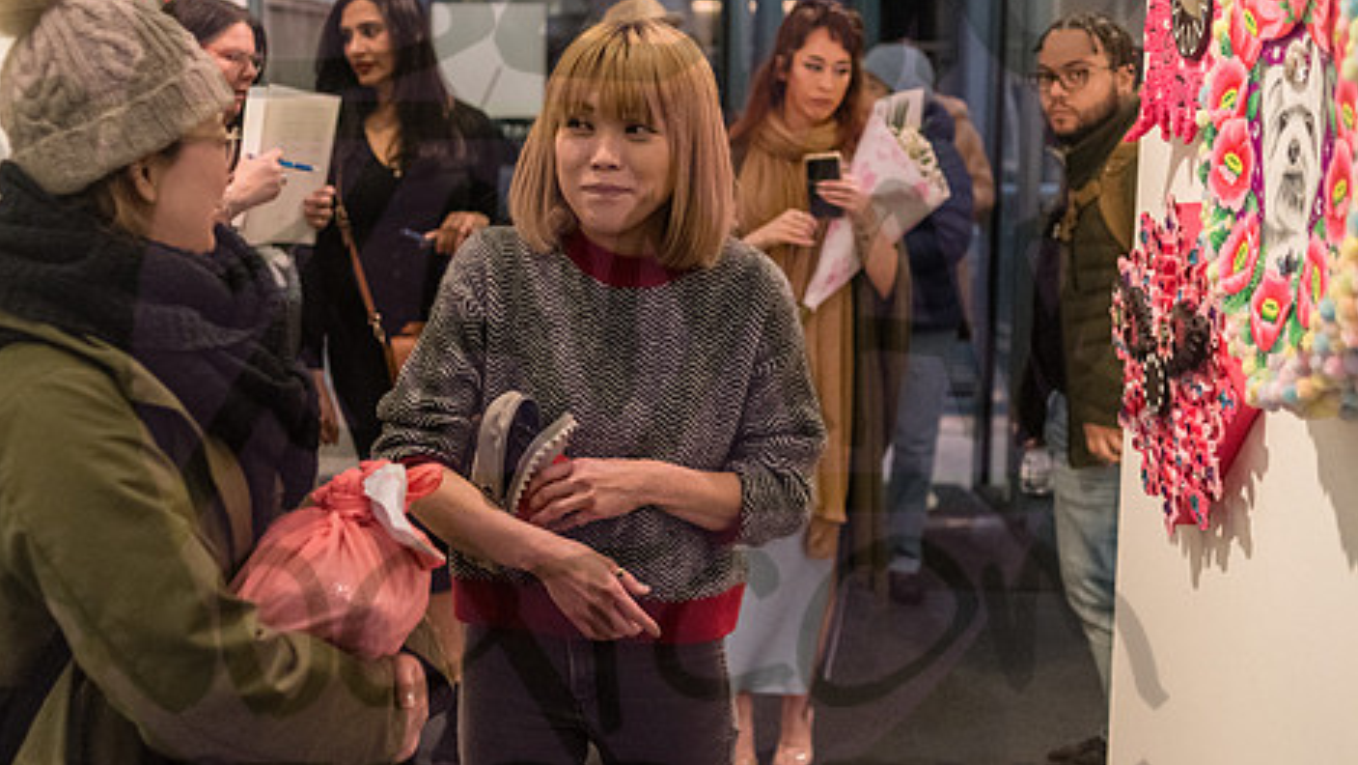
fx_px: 1729
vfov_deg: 24.9
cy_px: 309
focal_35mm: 48
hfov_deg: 42.6
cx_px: 533
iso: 3200
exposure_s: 1/1000
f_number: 2.2
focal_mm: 35
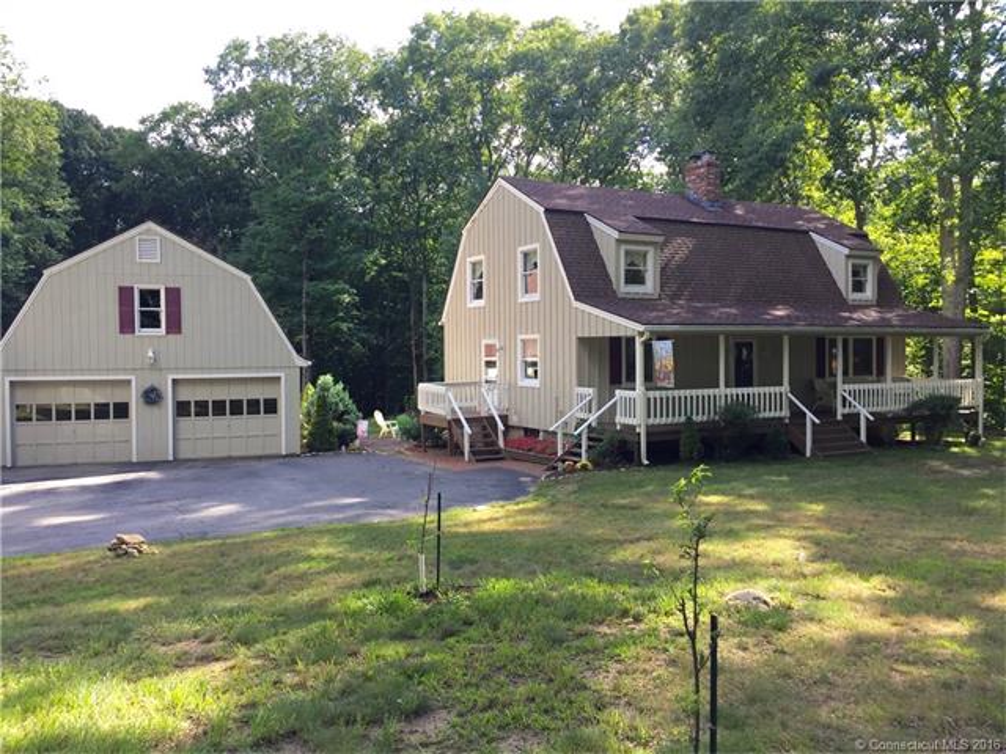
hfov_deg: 61.7
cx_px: 503
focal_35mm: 29
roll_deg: -0.6
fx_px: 843
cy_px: 377
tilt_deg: -1.9
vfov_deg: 48.2
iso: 32
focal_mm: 4.15
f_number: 2.2
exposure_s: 1/223
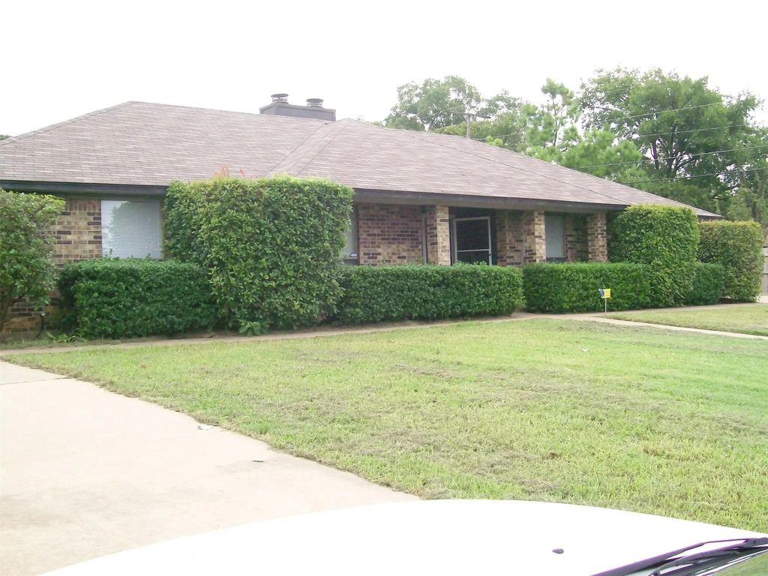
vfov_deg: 39.7
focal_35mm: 36
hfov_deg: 51.4
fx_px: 799
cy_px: 288
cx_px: 384
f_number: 2.7
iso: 80
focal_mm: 6
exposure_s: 1/608
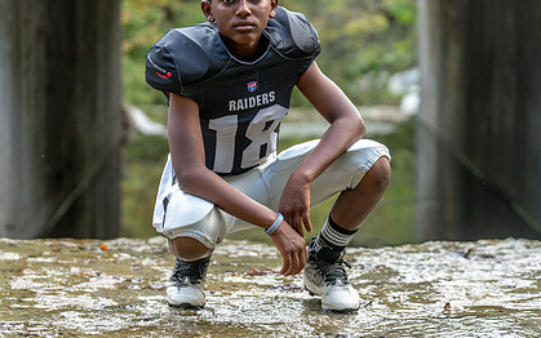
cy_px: 106
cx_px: 240
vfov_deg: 11.2
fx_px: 1725
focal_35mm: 117
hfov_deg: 17.8
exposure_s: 1/320
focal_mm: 83
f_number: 2.8
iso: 640
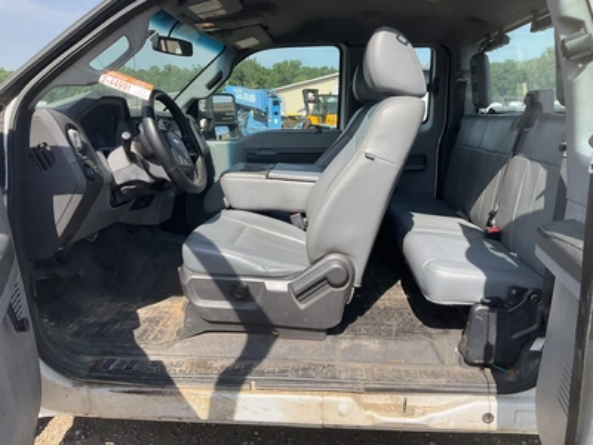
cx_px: 296
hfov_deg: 61.7
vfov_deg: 48.2
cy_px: 222
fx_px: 497
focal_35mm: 29
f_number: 1.8
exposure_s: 1/898
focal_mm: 3
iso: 25
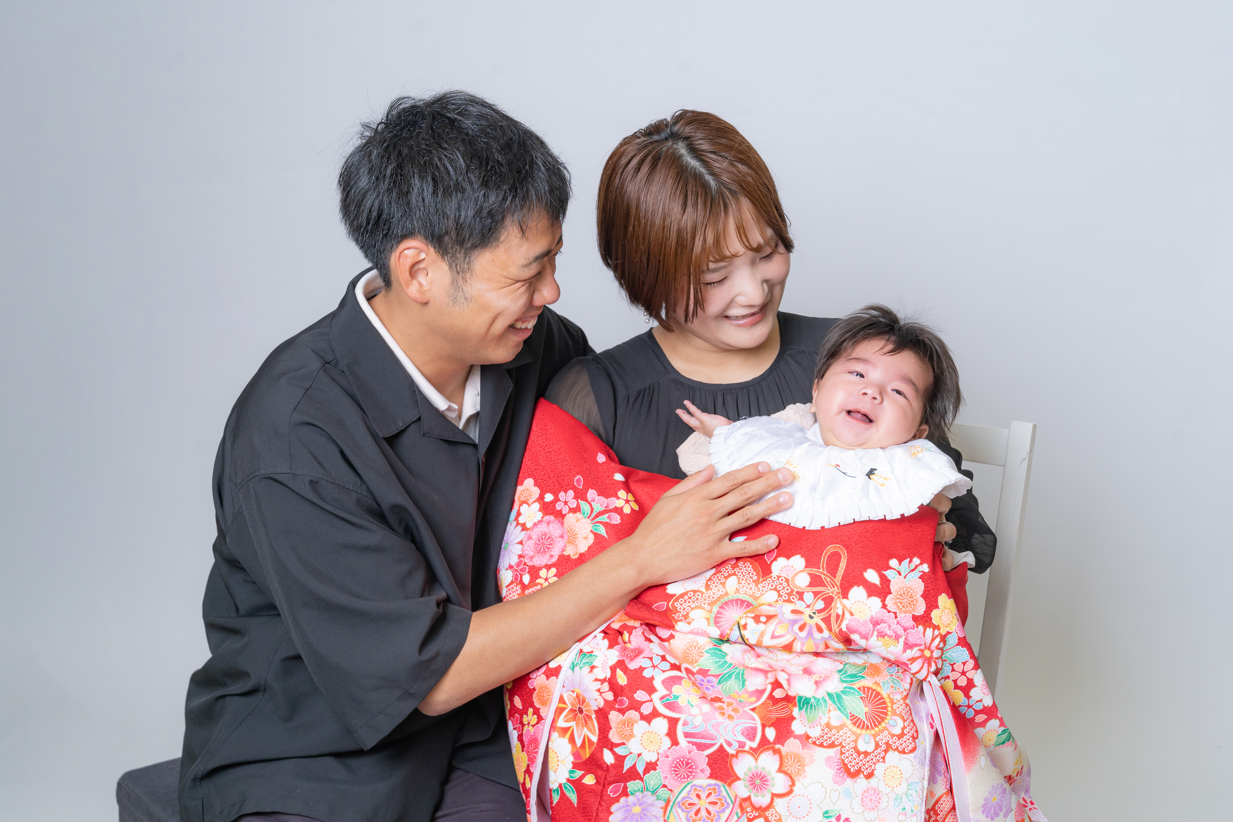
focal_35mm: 43
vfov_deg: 31.2
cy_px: 411
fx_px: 1473
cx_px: 616
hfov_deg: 45.4
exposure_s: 1/125
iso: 400
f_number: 7.1
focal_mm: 43
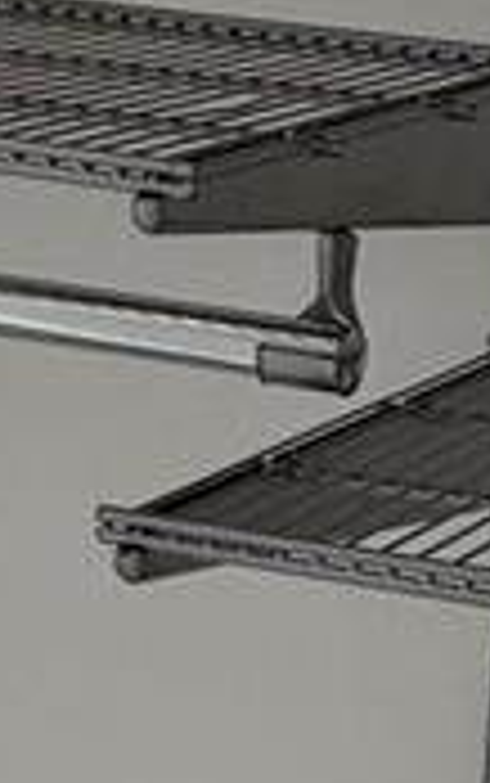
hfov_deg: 7.5
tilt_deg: -15.2
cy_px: 706
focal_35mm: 175
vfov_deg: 11.9
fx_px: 3733
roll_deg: -4.4
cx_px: 54
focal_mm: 6.76
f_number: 1.78
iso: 200
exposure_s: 1/84
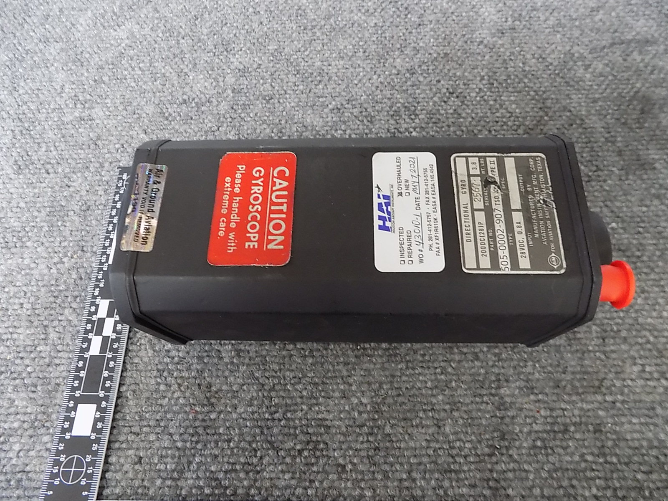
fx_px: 444
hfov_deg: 73.9
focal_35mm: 23
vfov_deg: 58.9
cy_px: 250
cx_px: 334
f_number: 3.1
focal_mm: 4
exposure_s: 1/13
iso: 400
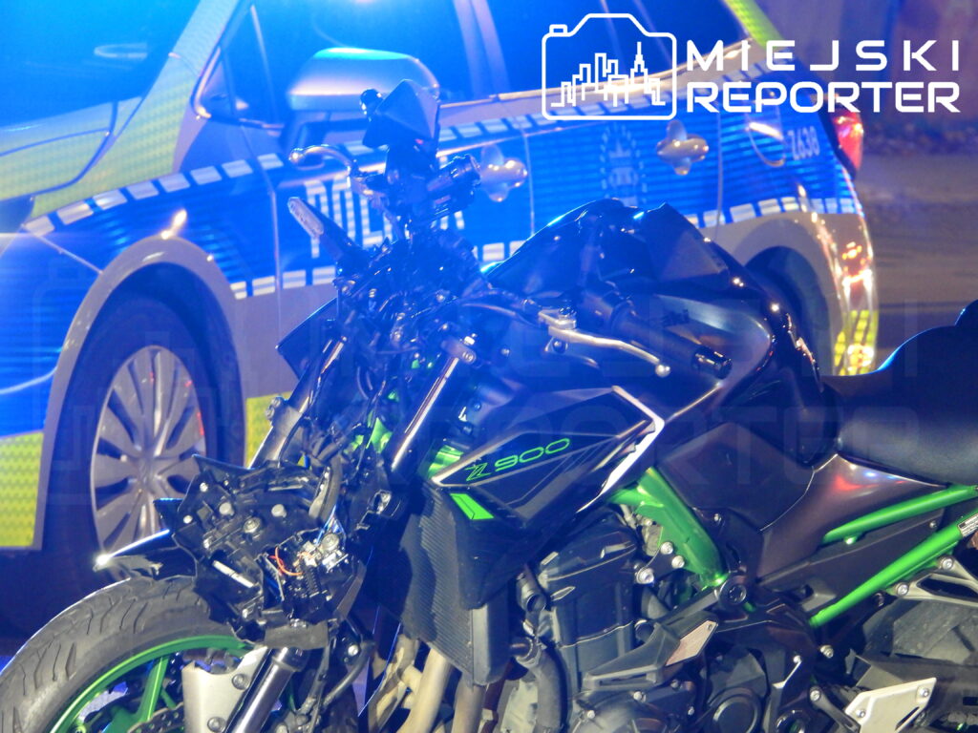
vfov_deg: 4.0
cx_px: 489
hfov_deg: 5.4
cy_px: 366
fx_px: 10454
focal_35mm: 370
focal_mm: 66.5
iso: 800
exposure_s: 1/3.33
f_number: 5
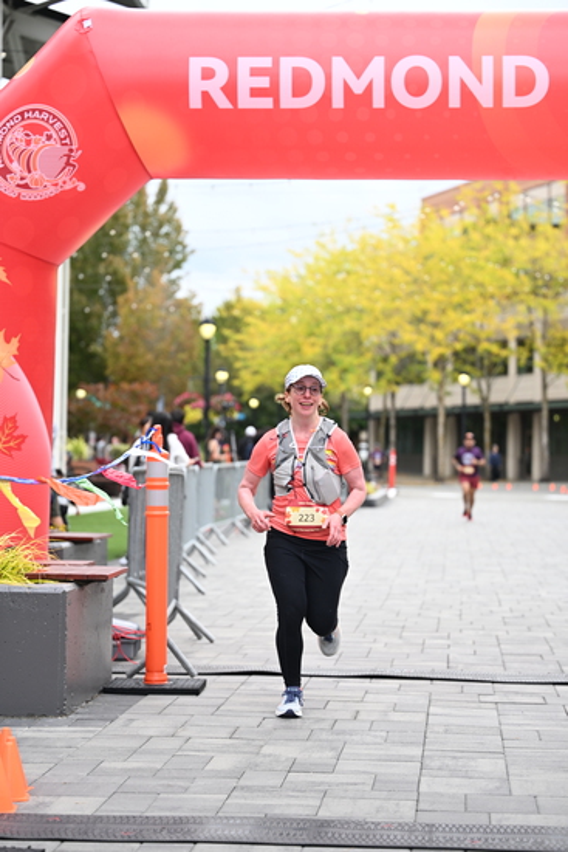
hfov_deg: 17.5
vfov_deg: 26.0
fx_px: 1845
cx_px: 284
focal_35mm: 78
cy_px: 426
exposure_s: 1/2000
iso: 640
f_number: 2.8
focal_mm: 78
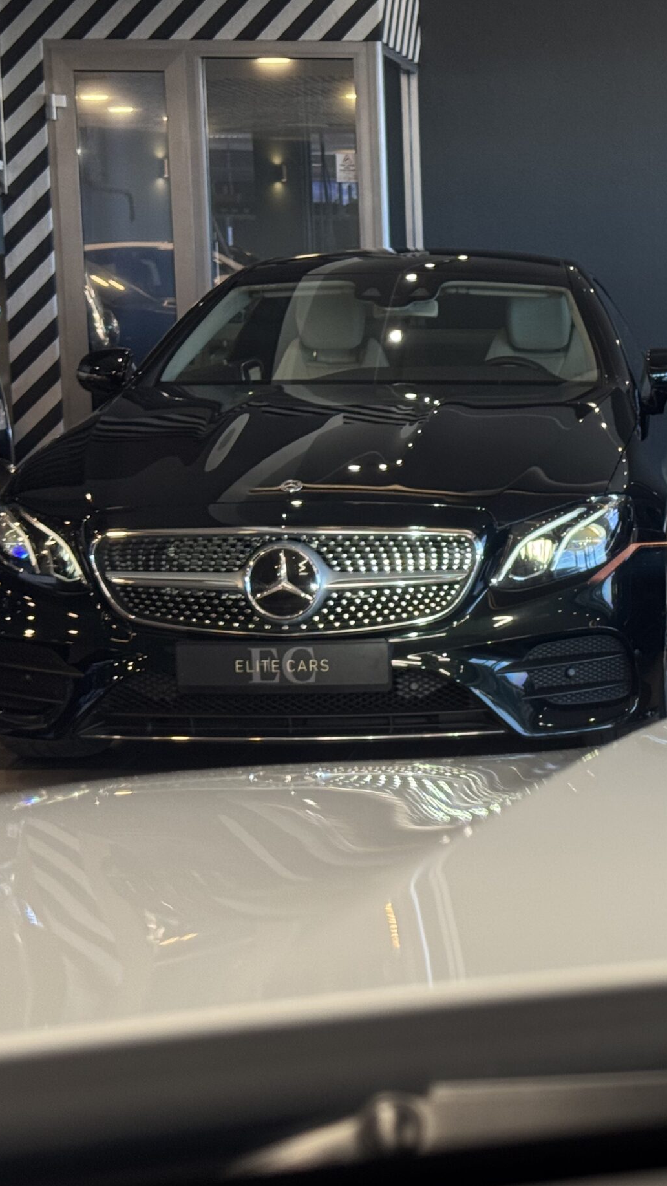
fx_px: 2295
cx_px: 787
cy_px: 609
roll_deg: +0.6
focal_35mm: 73
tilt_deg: -9.3
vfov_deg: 29.0
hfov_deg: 15.9
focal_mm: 6.76
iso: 80
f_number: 1.78
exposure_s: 1/50
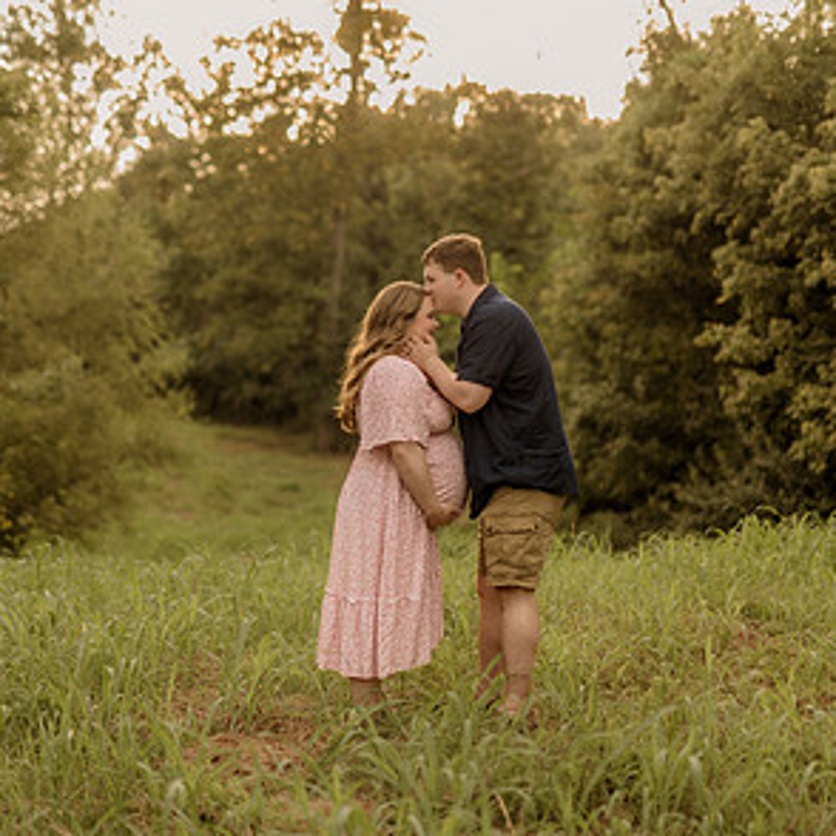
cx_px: 415
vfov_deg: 26.5
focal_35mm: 65
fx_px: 1776
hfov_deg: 26.5
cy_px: 449
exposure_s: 1/500
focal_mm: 50
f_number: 1.8
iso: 125
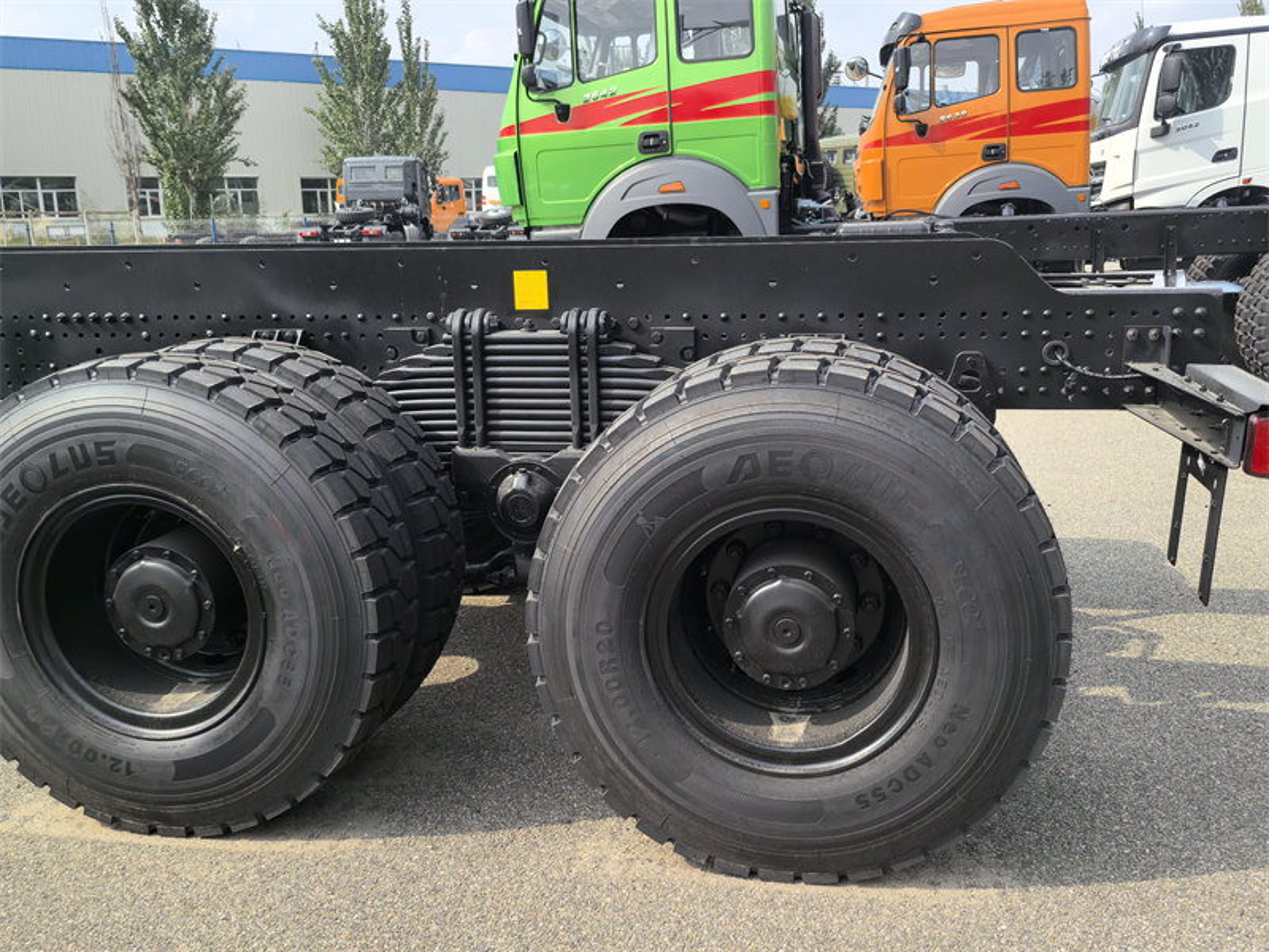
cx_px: 634
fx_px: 1210
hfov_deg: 55.4
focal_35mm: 33
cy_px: 476
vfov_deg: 42.9
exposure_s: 1/3390
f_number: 1.4
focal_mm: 5.75
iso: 50
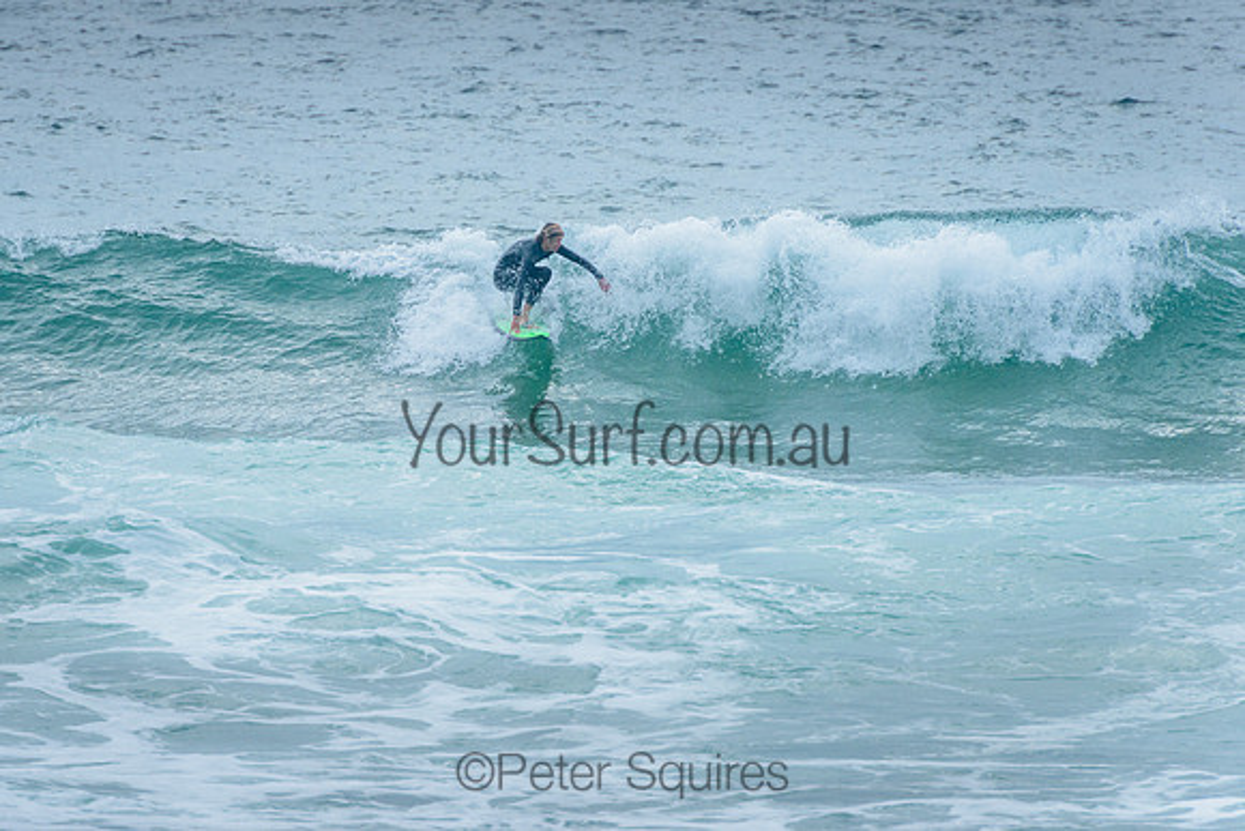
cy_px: 348
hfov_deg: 4.2
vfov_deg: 2.8
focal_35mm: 490
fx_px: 16954
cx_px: 482
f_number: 8
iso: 500
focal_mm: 400
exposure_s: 1/1600
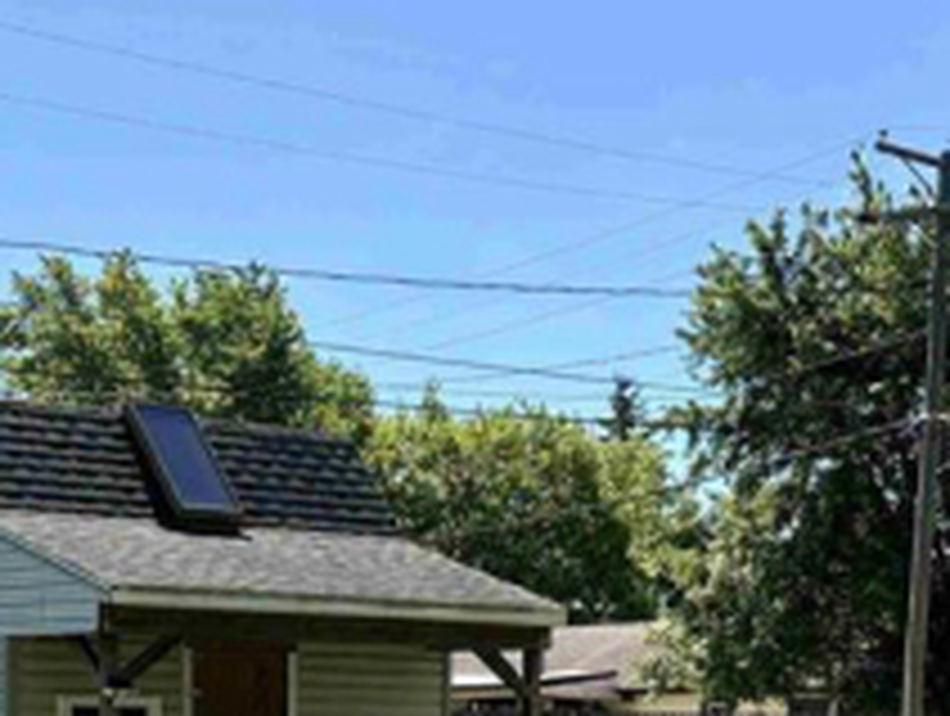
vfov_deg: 17.3
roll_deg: -0.4
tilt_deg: -1.7
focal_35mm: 82
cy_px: 829
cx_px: 502
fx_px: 2254
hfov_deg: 23.8
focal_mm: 5.96
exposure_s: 1/2865
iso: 50
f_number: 1.6
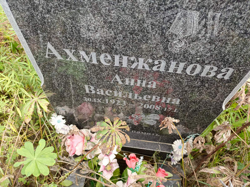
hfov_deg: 69.4
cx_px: 125
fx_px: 181
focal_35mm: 25
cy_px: 94
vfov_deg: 54.9
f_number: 1.69
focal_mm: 4.76
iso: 171
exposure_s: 1/100
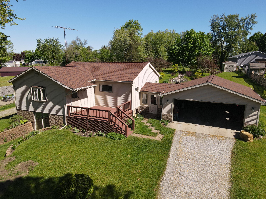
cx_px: 133
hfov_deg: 71.6
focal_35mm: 24
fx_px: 184
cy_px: 100
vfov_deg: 56.8
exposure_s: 1/640
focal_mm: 4.5
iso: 100
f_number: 2.8
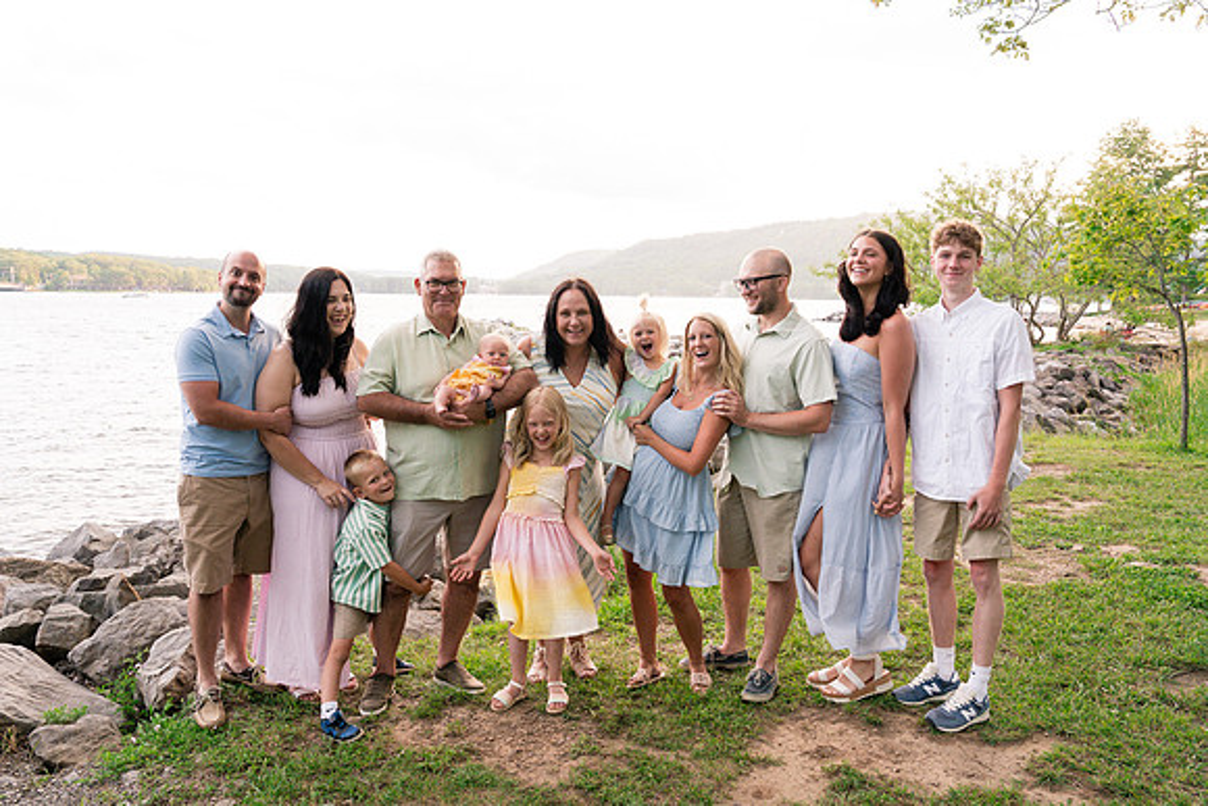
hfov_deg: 65.3
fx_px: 942
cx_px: 556
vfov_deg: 46.3
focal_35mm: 28
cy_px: 386
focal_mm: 24
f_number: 5.6
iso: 800
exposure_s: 1/200
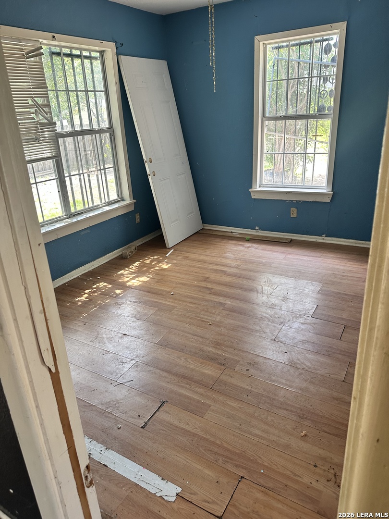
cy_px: 260
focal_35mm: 24
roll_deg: +2.4
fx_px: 360
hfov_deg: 56.8
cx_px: 194
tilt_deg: -19.9
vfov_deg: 71.6
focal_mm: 6.86
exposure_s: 1/120
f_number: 1.78
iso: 160
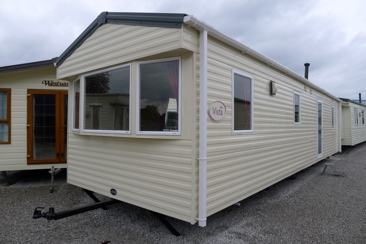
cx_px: 183
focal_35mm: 24
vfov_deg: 53.2
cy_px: 122
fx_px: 244
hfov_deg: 73.7
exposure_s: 1/400
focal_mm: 5.1
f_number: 3.5
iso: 80
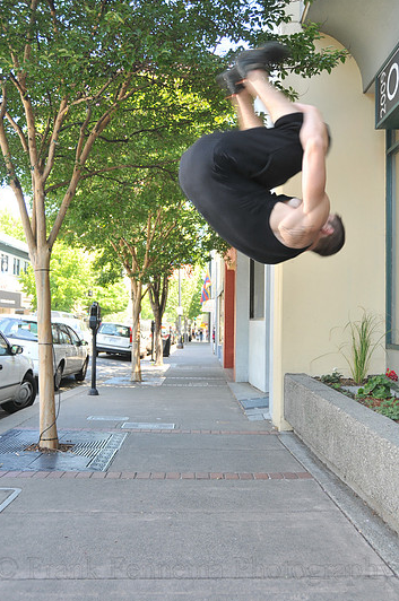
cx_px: 194
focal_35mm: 36
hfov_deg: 36.8
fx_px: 600
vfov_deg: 53.2
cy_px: 294
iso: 200
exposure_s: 1/125
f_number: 3.8
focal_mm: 22
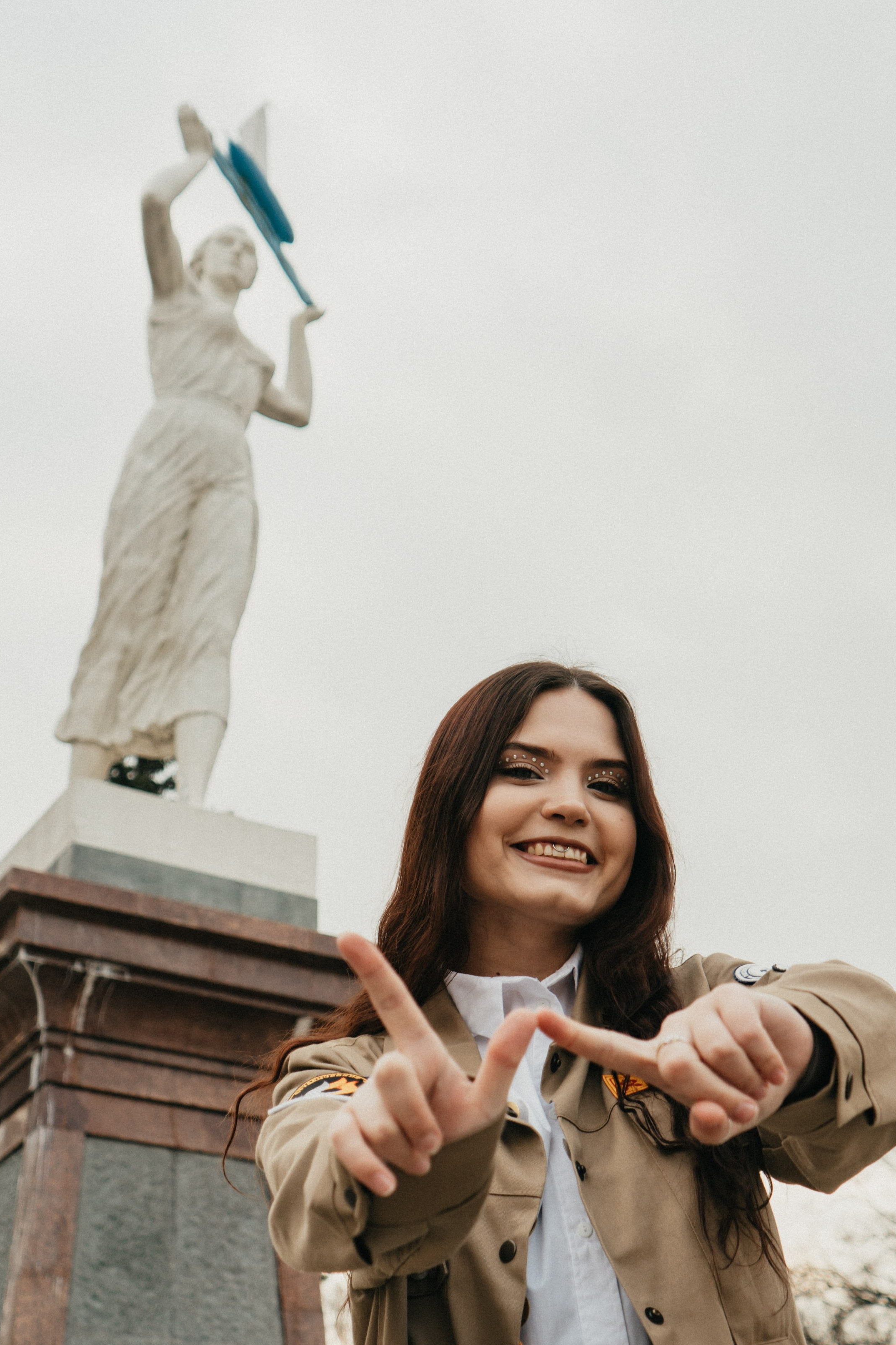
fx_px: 1867
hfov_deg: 27.0
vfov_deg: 39.6
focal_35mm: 50
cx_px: 388
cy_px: 722
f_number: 4
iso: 100
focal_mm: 28
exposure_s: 1/200
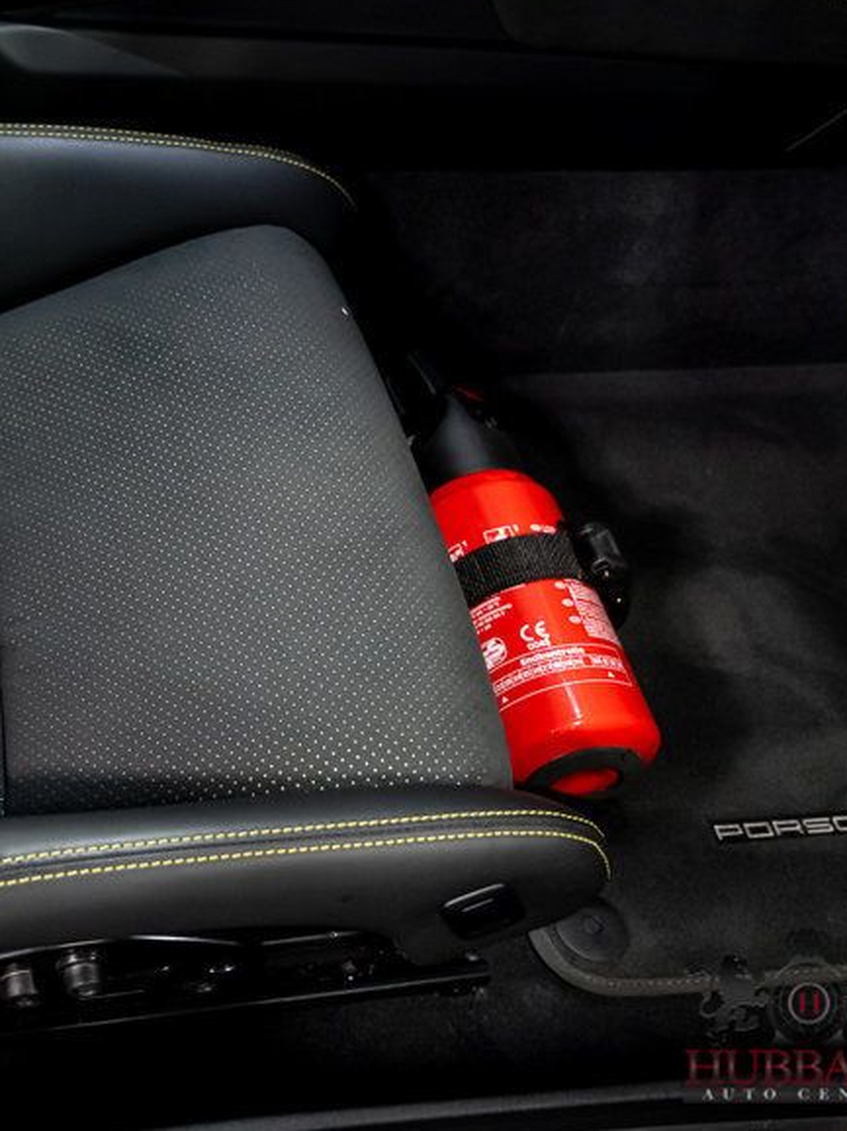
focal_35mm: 46
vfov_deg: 41.2
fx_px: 1502
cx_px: -2
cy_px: 488
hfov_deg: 29.4
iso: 3200
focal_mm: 27
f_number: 4
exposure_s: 1/60
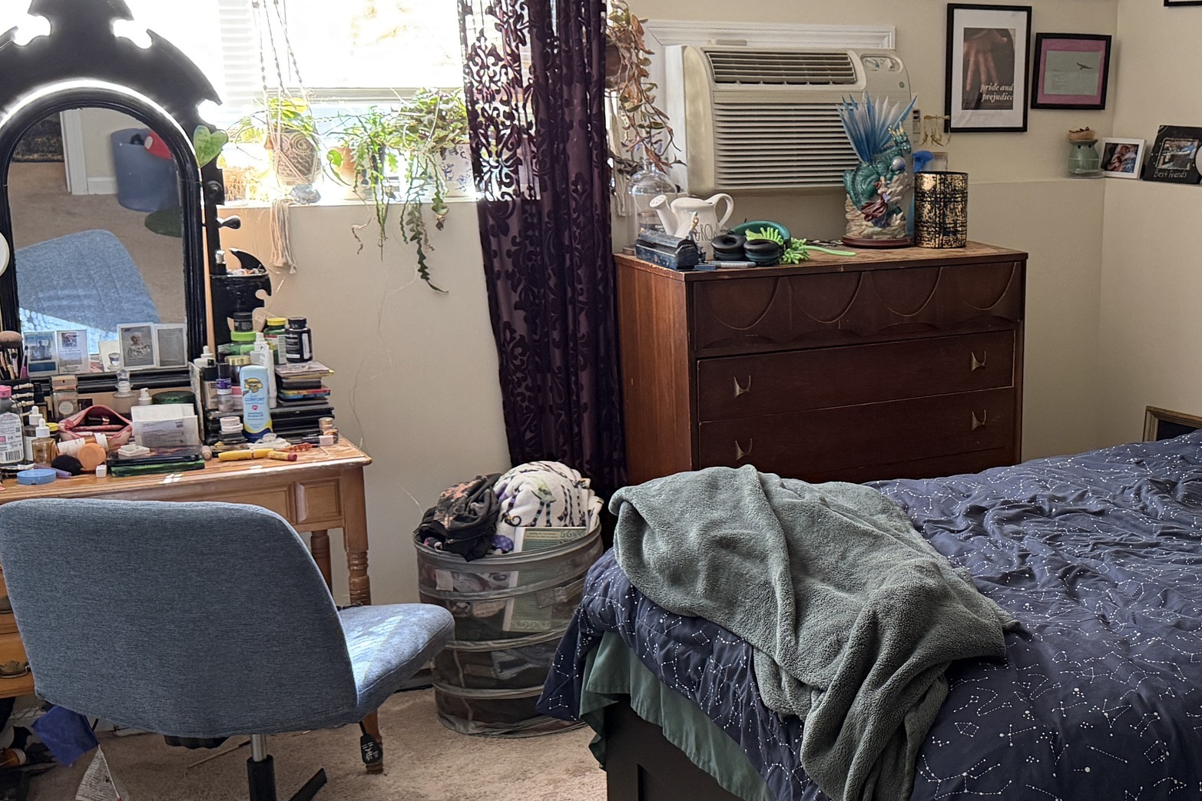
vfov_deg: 27.5
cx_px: 909
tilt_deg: -12.5
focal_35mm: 49
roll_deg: +0.1
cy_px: 429
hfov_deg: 39.2
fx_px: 1636
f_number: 1.78
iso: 320
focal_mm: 6.76
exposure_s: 1/60
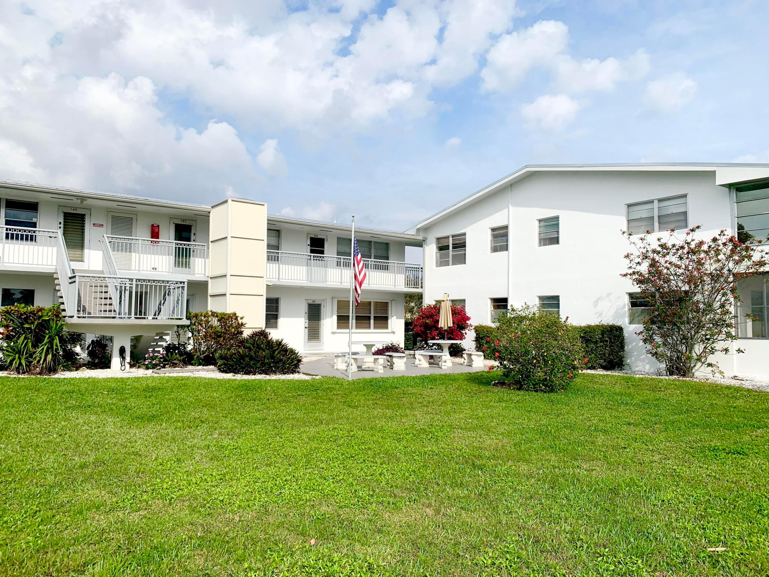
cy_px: 288
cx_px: 384
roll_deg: -0.1
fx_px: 578
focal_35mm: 26
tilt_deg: +1.4
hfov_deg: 67.3
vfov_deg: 53.1
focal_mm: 4.25
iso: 25
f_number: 1.8
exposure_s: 1/3401
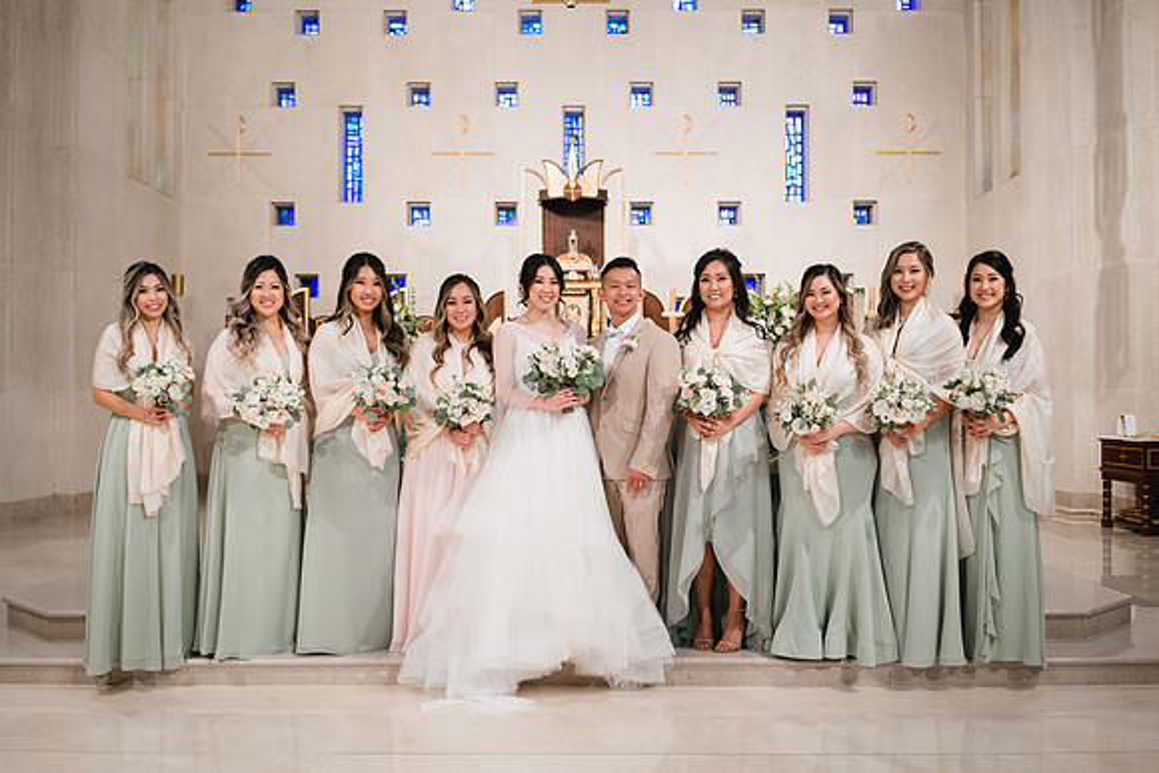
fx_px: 1144
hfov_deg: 53.7
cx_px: 580
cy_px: 386
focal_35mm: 36
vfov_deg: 37.3
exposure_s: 1/200
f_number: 3.2
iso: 1600
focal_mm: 35
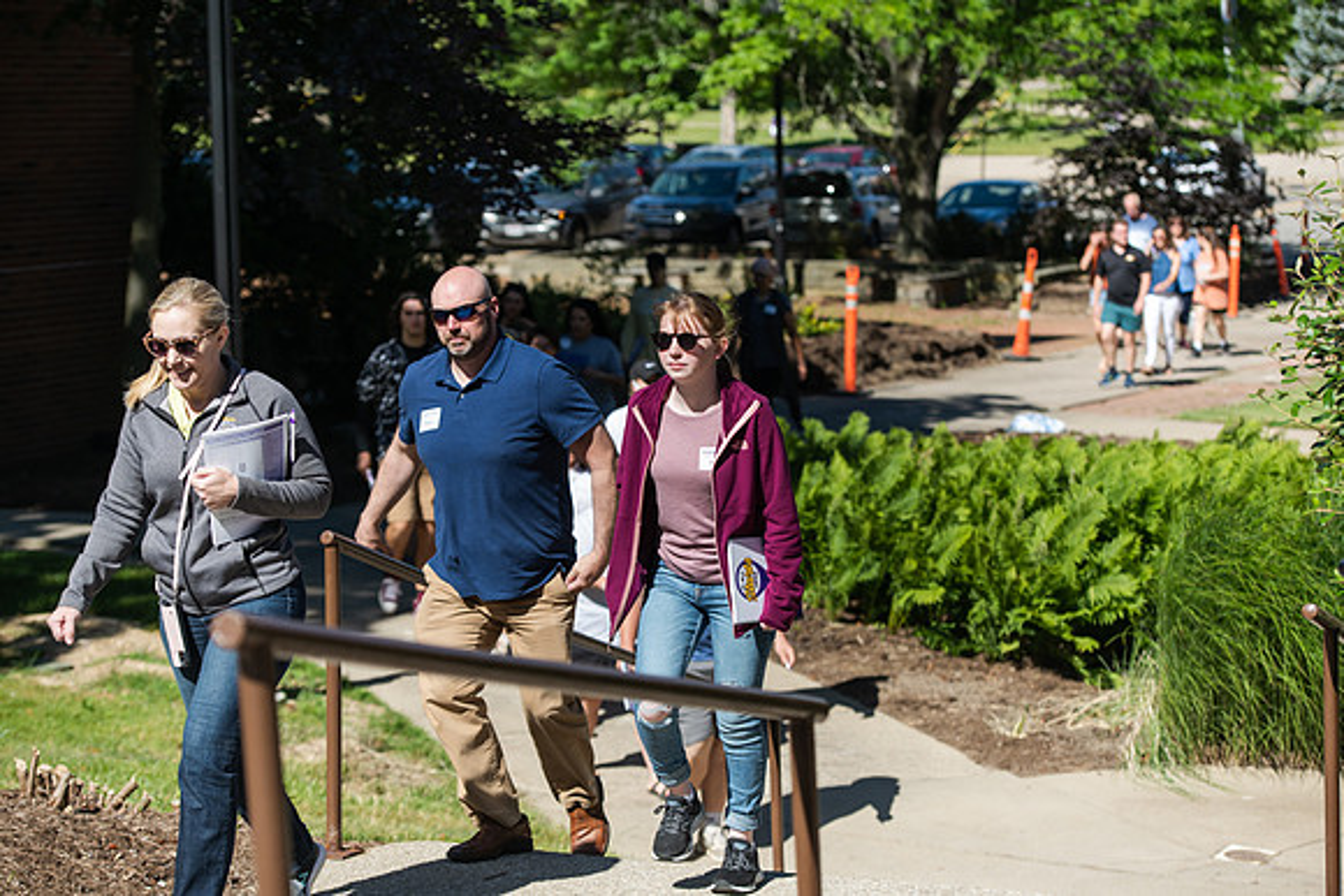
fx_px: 3435
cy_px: 448
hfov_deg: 22.1
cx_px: 672
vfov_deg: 14.9
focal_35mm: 92
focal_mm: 92
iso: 100
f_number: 4
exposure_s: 1/800
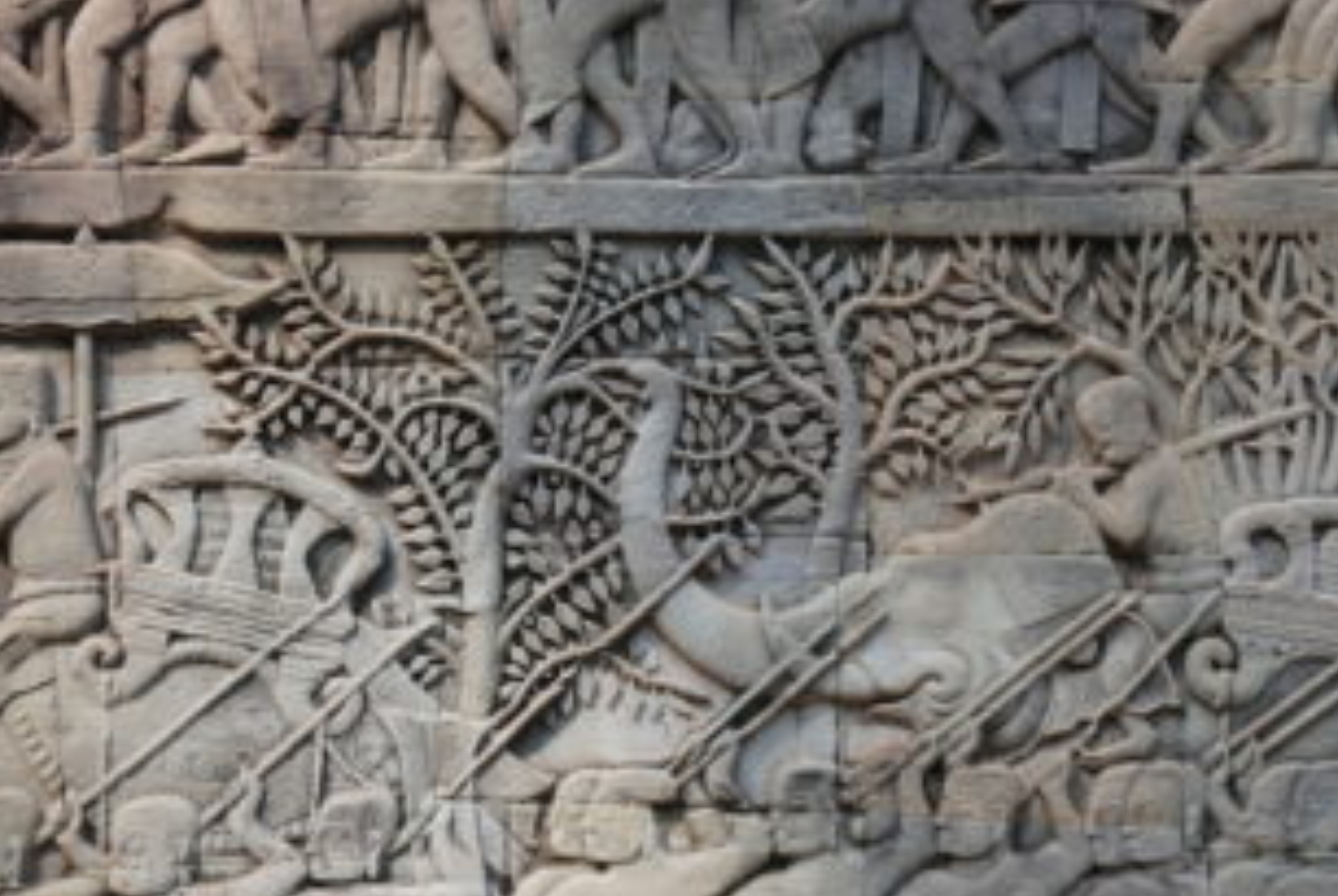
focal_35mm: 93
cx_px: 595
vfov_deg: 14.7
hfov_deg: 21.9
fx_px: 3461
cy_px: 658
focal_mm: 38
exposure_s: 1/125
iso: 200
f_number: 5.6
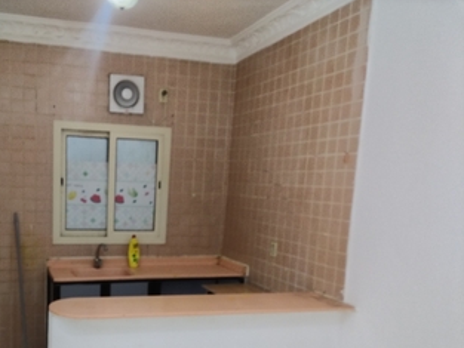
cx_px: 130
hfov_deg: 47.5
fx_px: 510
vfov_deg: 37.0
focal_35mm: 38
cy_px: 252
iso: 1130
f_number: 1.8
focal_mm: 4.7
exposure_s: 1/33.3
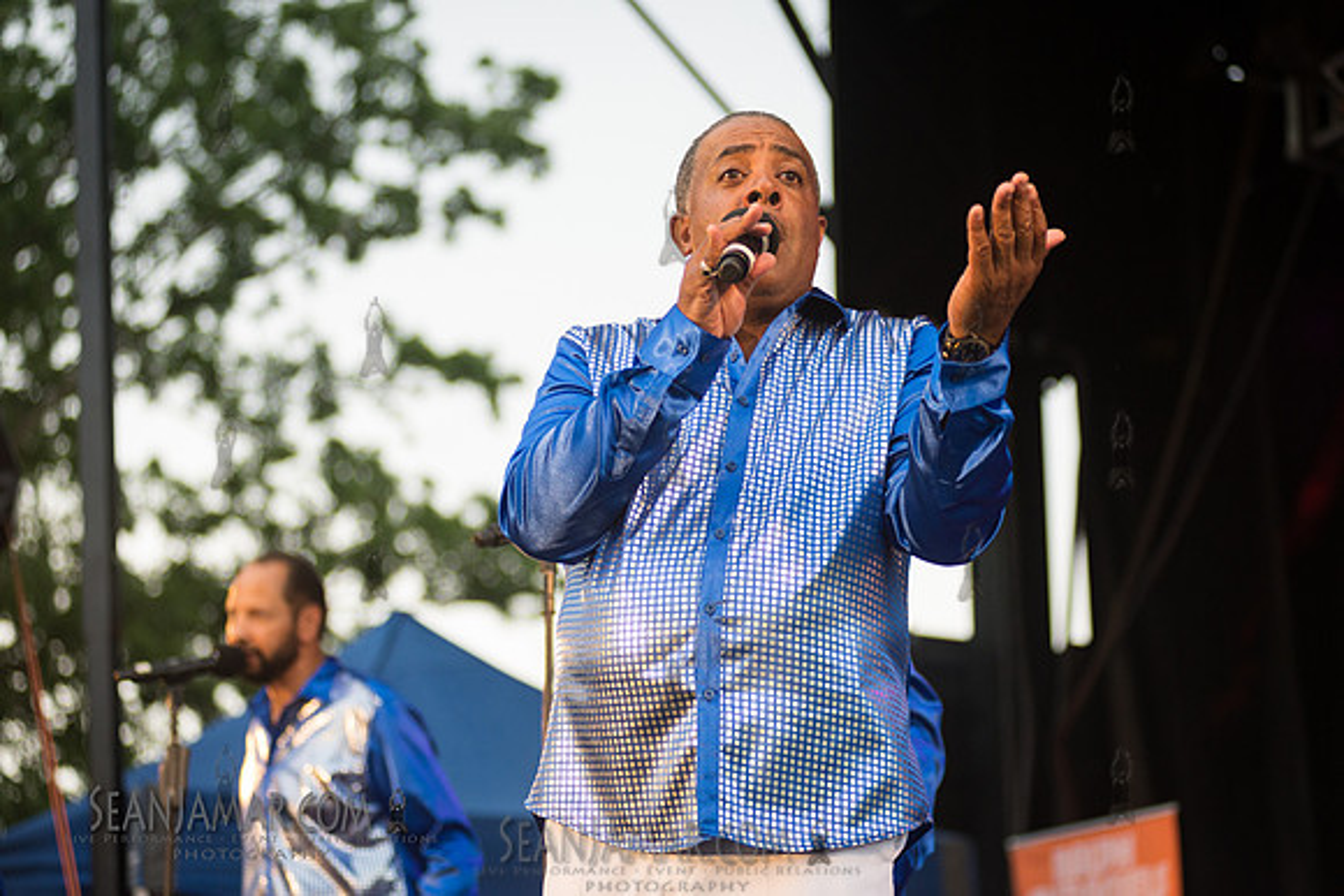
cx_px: 672
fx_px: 3211
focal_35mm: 86
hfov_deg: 23.6
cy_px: 448
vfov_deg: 15.9
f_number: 3.2
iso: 1250
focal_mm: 86
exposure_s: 1/400
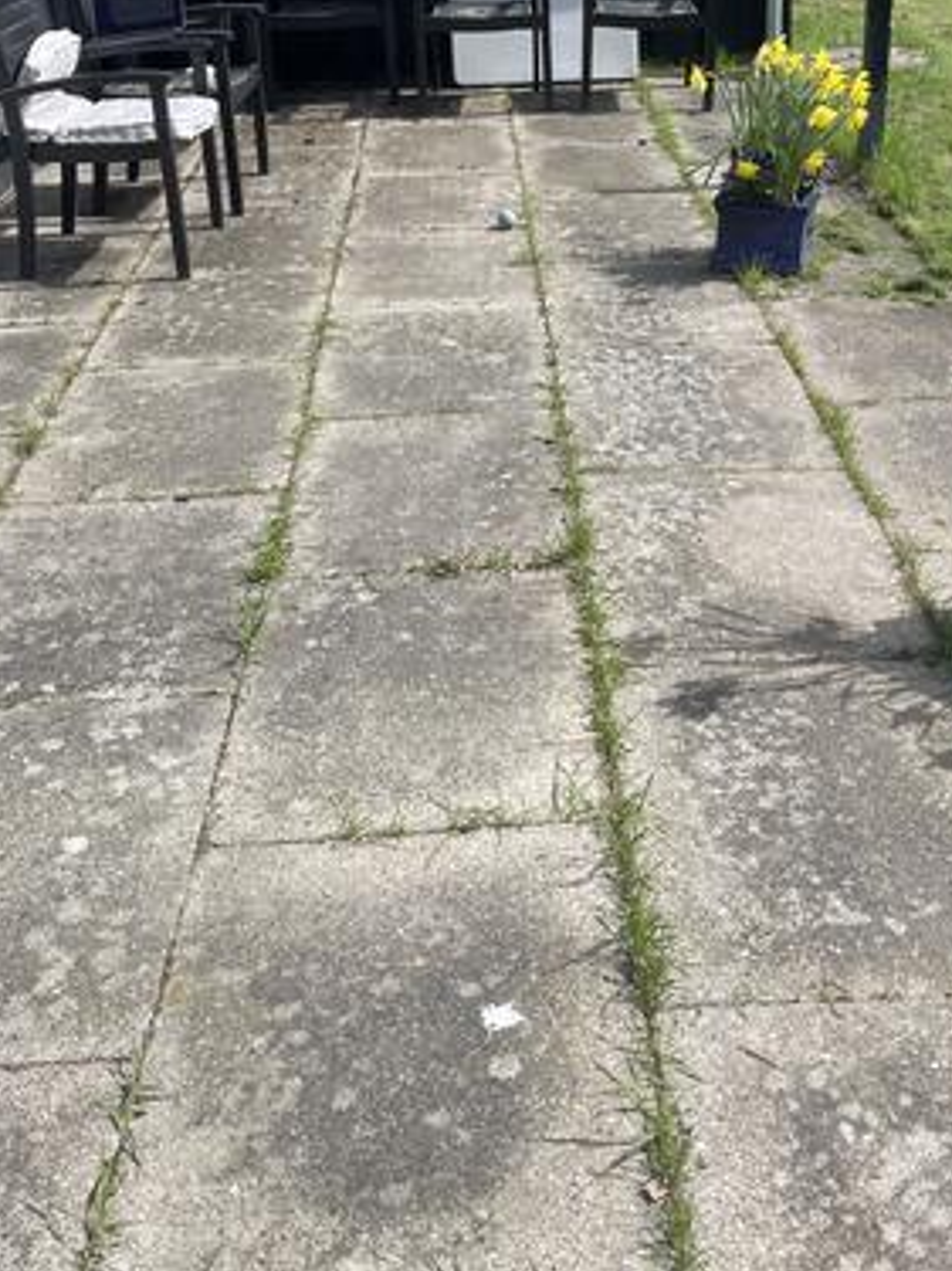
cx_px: 569
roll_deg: +2.3
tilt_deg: -22.4
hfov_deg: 35.8
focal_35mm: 40
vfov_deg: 45.9
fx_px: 1468
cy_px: 393
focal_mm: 5.1
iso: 32
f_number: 1.6
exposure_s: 1/2288
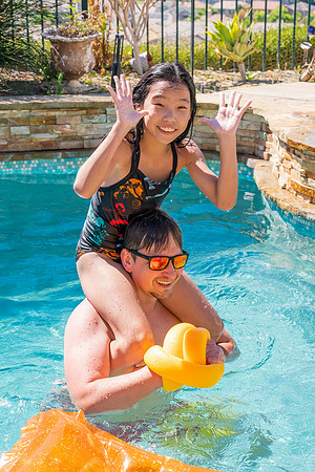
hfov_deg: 19.7
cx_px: 158
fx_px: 906
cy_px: 236
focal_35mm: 69
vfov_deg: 29.2
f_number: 6.3
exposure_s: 1/800
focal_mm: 46
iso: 500
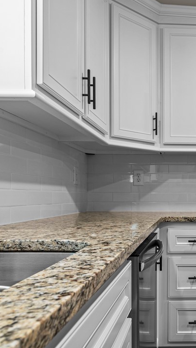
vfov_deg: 61.0
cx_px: 210
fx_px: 296
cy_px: 172
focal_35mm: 32
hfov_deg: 32.7
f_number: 8
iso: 200
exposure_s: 1/4
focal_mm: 20
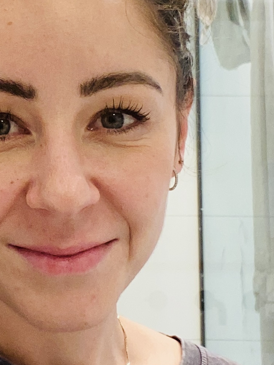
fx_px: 982
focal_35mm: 93
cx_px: -40
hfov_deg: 15.4
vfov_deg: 21.0
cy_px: 106
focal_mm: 2.71
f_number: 2.2
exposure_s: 1/50
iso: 100
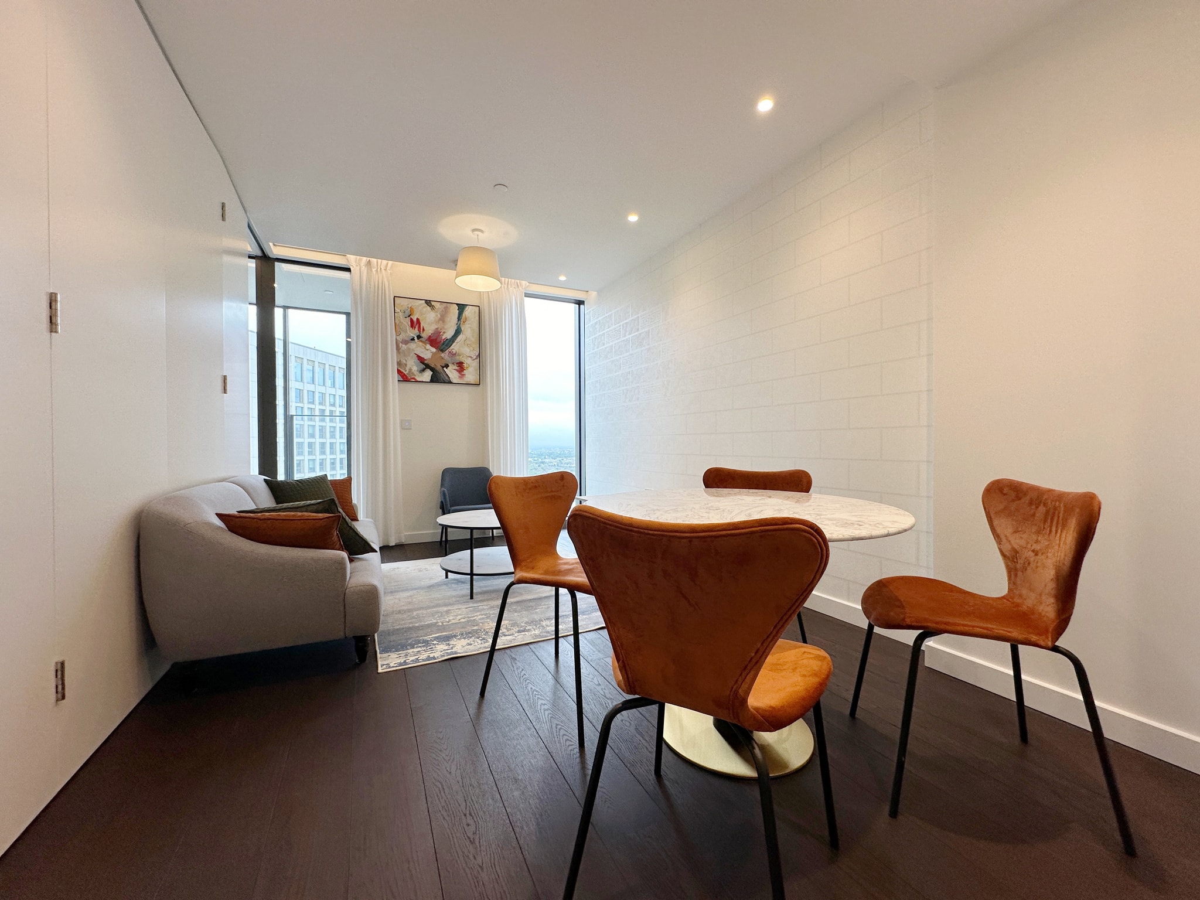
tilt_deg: +0.5
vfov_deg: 85.7
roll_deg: +1.1
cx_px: 600
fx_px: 485
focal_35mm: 14
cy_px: 450
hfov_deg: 102.1
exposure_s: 1/100
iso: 100
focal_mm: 2.22
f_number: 2.2
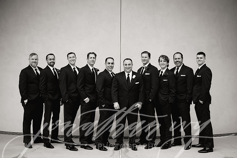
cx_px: 118
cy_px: 79
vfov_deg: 27.0
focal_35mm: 50
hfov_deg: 39.6
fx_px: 329
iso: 1000
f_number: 3.2
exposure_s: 1/160
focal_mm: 50
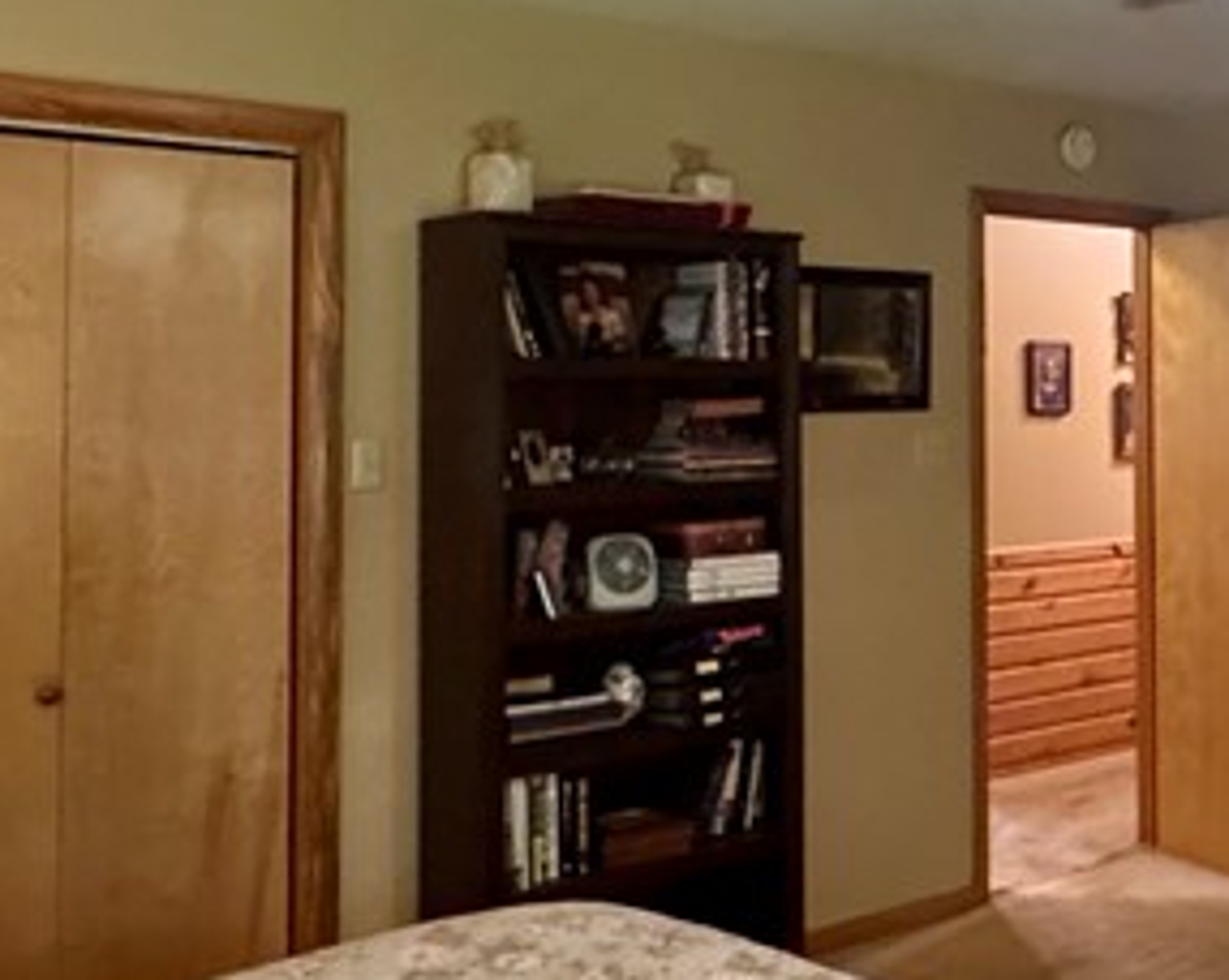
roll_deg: +0.0
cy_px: 327
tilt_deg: +2.3
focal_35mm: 49
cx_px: 993
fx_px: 1780
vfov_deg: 30.5
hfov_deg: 36.7
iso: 1250
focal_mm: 2.22
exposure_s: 1/60
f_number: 2.2
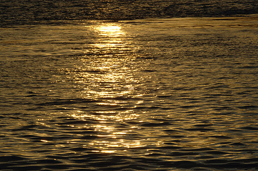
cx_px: 143
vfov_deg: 3.5
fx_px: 2812
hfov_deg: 5.3
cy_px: 75
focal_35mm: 393
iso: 160
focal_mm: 200
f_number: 20
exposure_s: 1/250
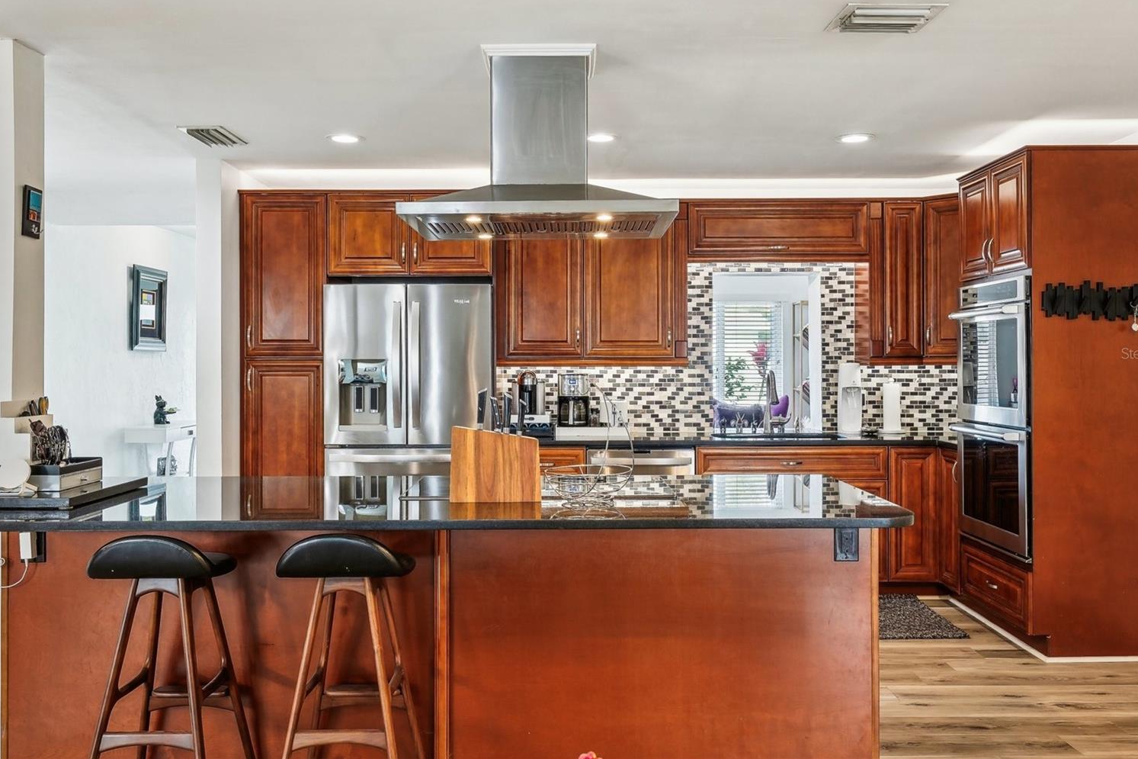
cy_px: 353
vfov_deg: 43.6
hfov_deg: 61.9
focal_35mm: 30
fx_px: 948
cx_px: 579
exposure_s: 1/6
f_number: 8
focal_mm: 19
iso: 400
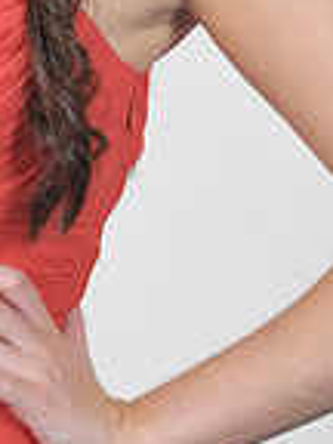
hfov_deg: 4.5
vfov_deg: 6.0
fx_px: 4220
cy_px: -130
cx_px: -25
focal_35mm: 329
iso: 1000
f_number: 7.1
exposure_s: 1/160
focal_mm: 85
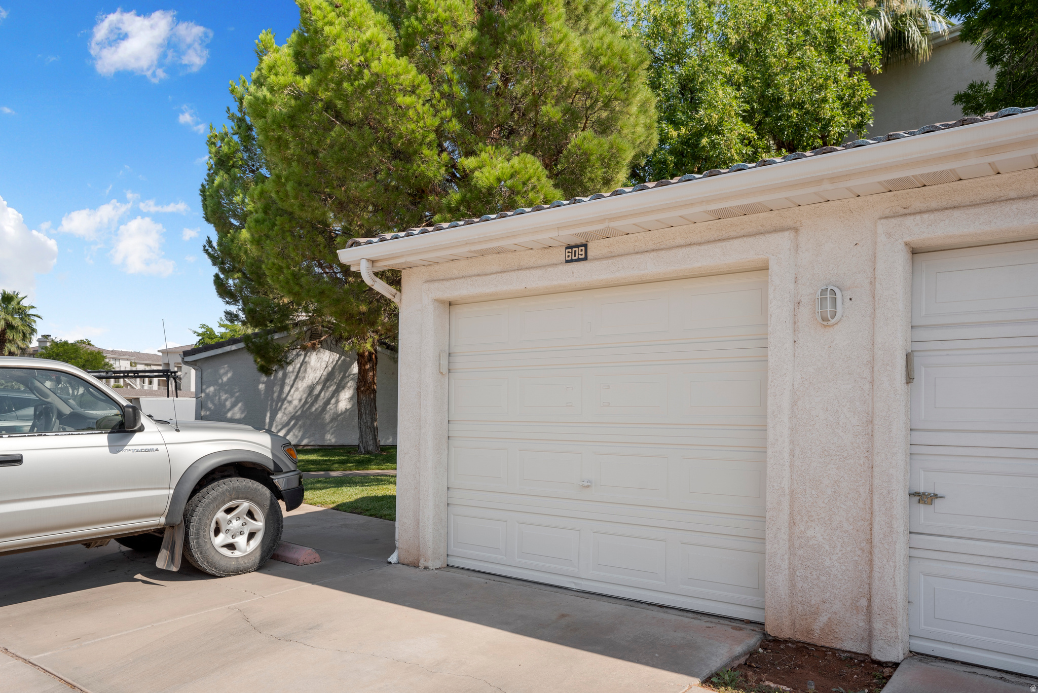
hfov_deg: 71.5
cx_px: 519
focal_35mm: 25
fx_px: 721
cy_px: 346
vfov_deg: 51.3
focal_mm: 25
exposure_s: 1/200
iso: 250
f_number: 9
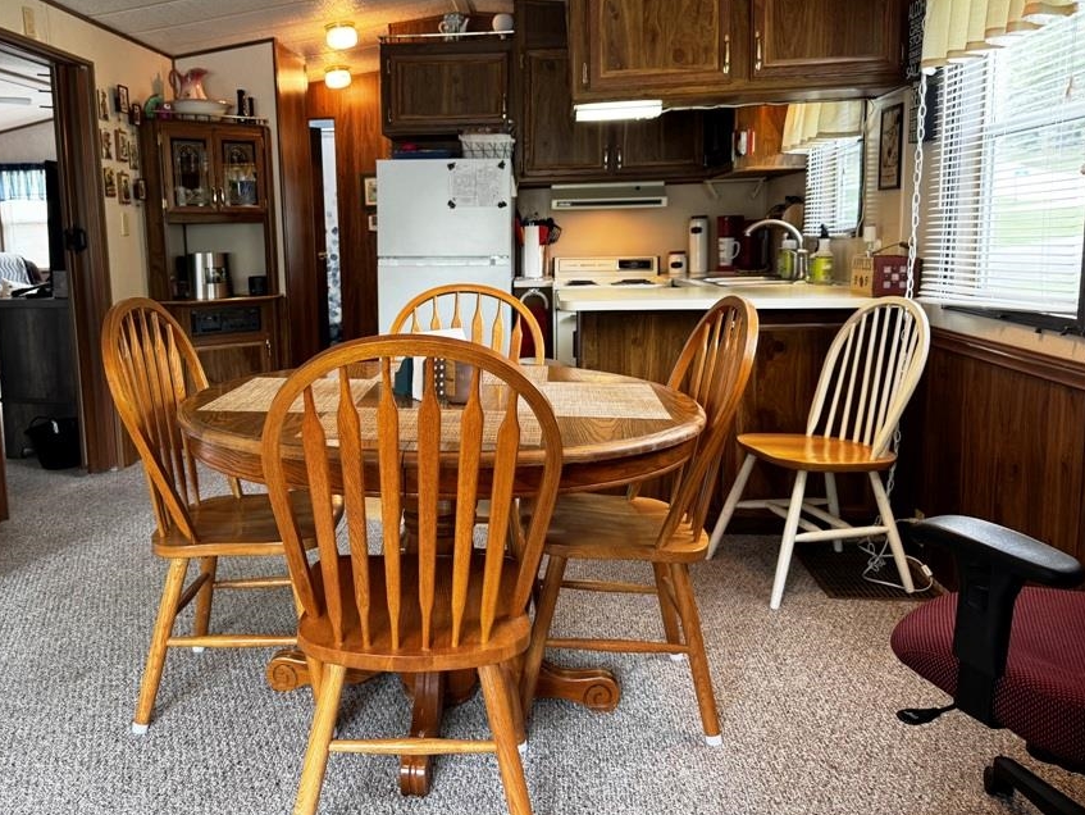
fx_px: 909
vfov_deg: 48.2
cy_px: 360
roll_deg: +1.6
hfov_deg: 61.1
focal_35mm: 29
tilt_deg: -8.2
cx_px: 437
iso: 200
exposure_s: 1/60
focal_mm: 6.76
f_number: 1.78
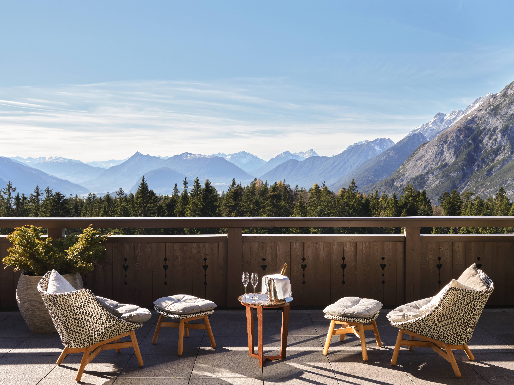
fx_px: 520
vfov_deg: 40.7
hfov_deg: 52.6
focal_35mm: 35
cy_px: 192
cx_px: 257
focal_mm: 44
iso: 400
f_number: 16
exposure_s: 1/40
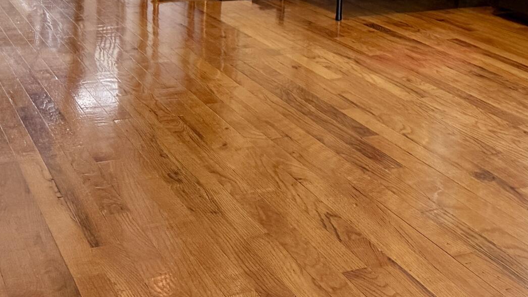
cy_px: -169
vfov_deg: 14.8
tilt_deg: +2.2
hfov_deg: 25.9
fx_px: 1050
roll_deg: -1.9
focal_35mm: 75
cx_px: 596
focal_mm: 6.76
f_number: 1.78
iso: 320
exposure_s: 1/120
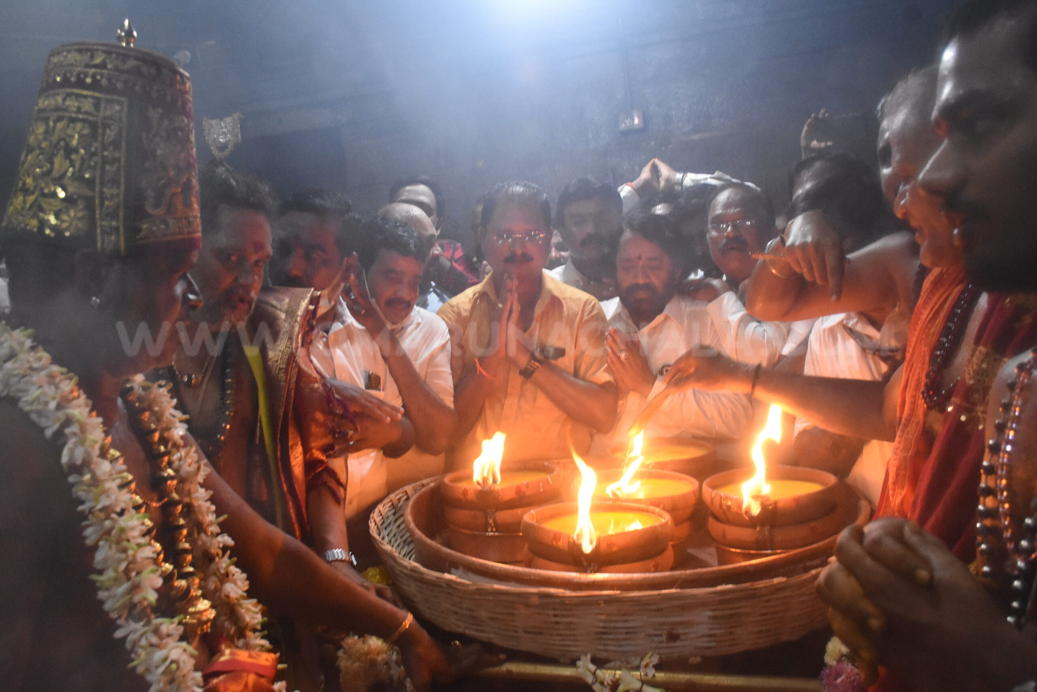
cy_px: 346
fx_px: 864
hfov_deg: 61.9
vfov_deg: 43.6
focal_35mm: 30
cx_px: 518
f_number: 6.3
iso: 5000
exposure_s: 1/100
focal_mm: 20
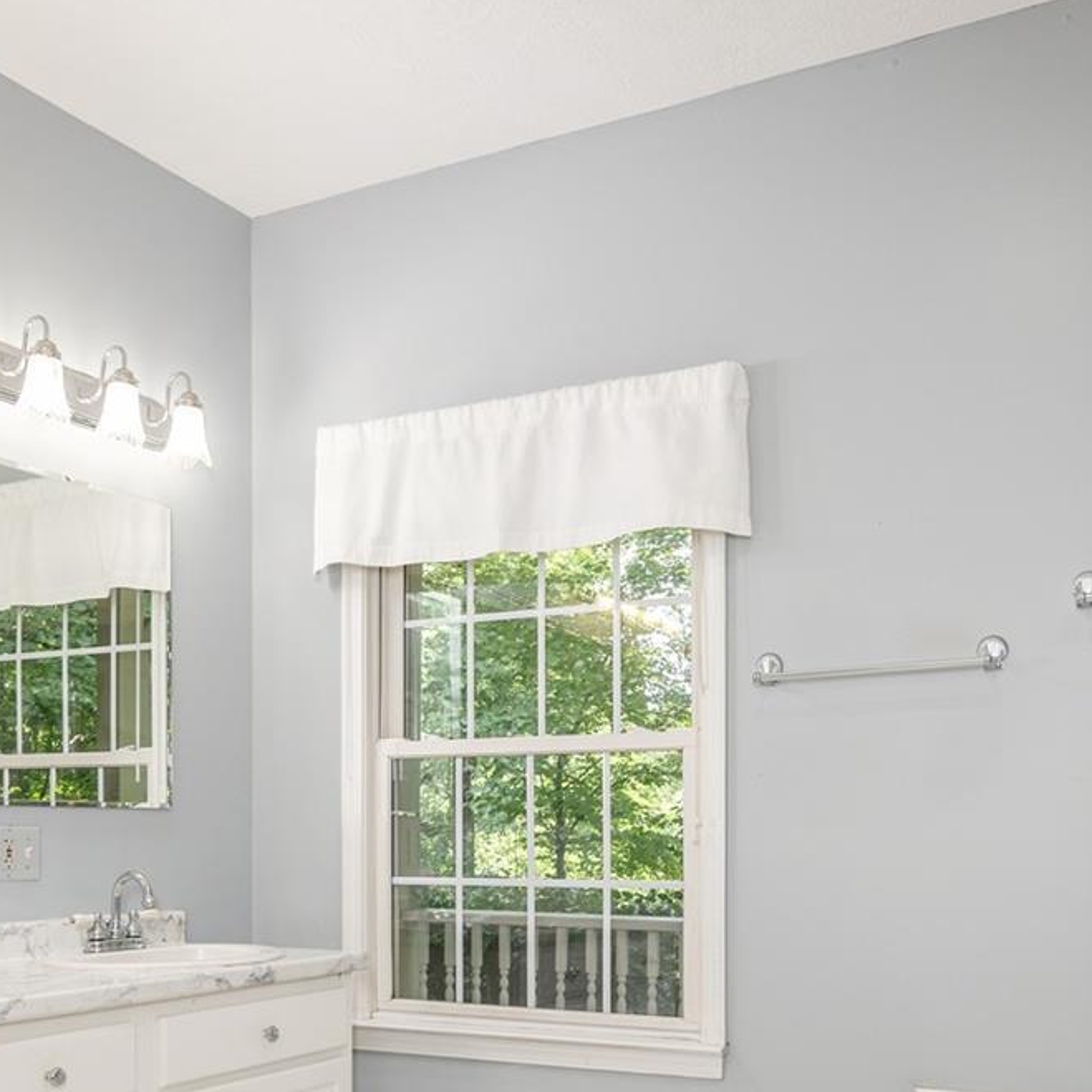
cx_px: 565
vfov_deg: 43.6
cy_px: 807
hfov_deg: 44.9
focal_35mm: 37
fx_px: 1321
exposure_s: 1/80
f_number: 7.1
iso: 320
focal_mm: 14
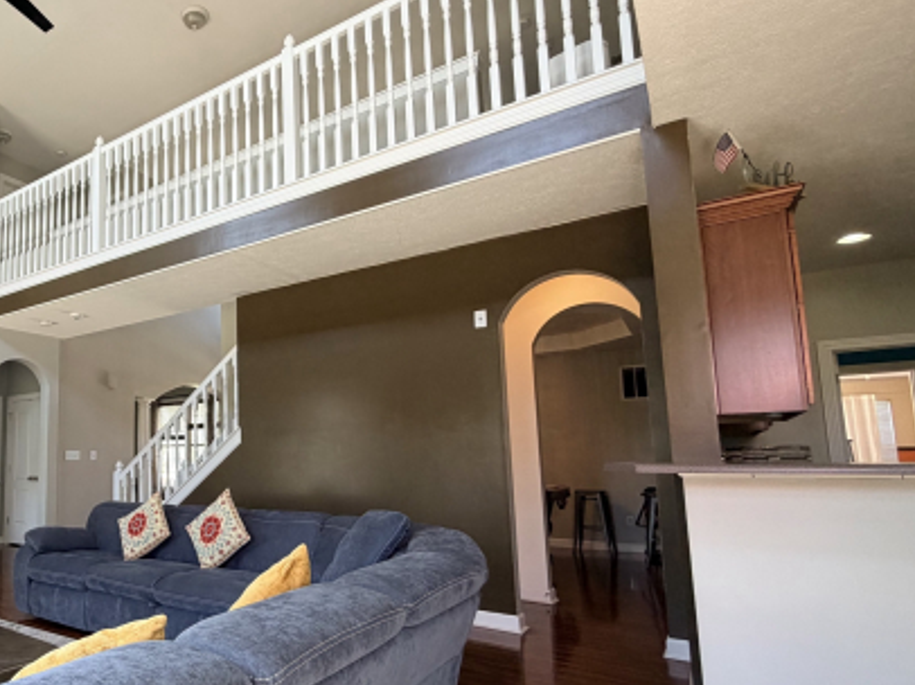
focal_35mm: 23
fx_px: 608
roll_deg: +0.8
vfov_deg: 58.6
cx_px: 208
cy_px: 392
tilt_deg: +5.5
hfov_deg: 68.2
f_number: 2.2
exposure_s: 1/121
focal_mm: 2.22
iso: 160
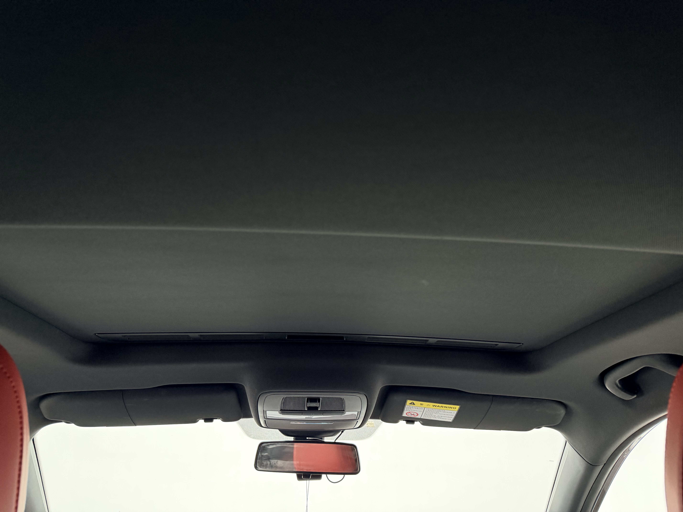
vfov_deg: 56.8
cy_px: 256
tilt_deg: +22.5
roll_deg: -0.8
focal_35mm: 24
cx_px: 342
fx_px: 474
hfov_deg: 71.6
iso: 400
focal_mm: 6.76
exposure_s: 1/50
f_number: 1.78
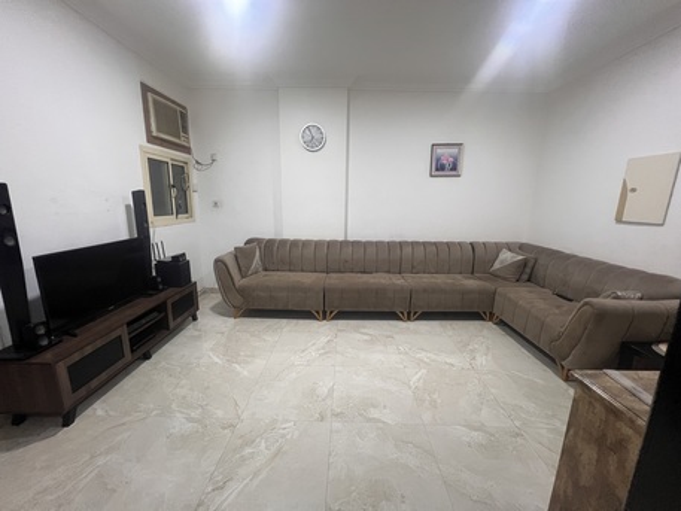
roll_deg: -1.3
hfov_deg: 106.2
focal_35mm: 13
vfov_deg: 89.9
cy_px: 256
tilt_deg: -10.9
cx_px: 340
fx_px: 256
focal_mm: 1.57
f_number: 1.8
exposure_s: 1/60
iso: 400
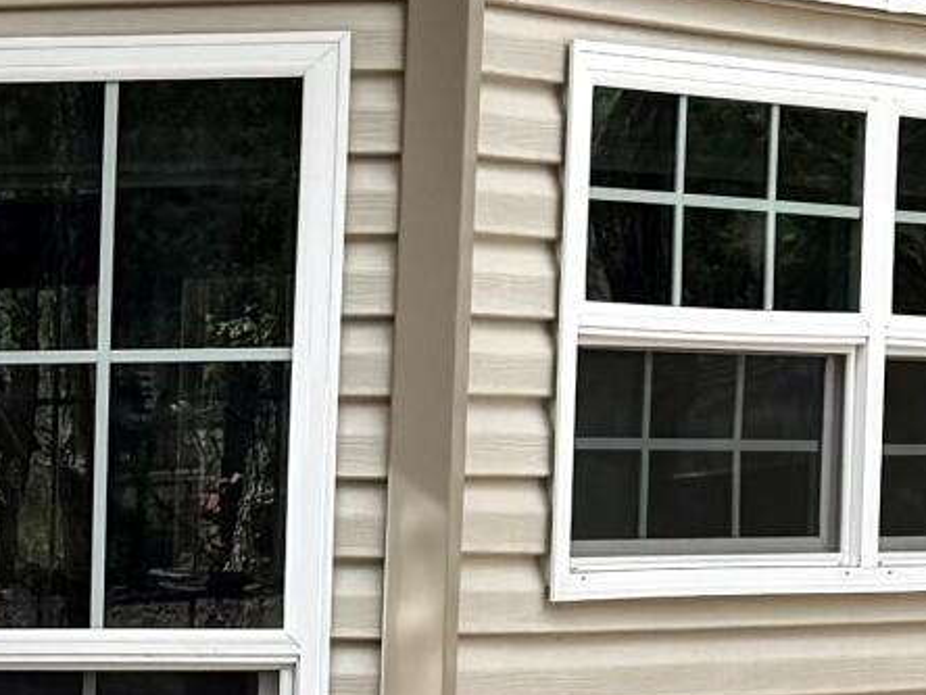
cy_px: 766
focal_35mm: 162
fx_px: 4334
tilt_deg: -4.1
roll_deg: -0.7
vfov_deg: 9.1
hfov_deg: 10.8
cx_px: -1137
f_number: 1.78
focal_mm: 6.76
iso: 80
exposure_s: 1/1855
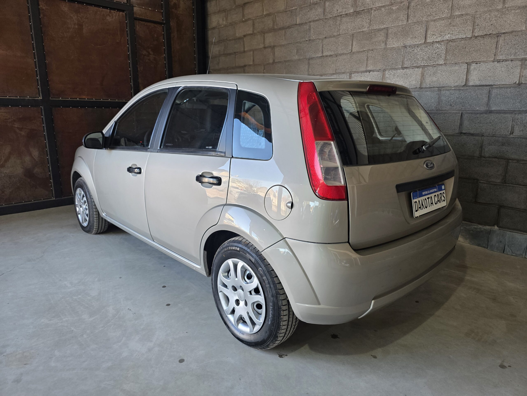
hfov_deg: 73.9
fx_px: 350
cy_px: 198
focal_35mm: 23
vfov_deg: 58.9
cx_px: 264
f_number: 1.7
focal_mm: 6.3
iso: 200
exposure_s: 1/180
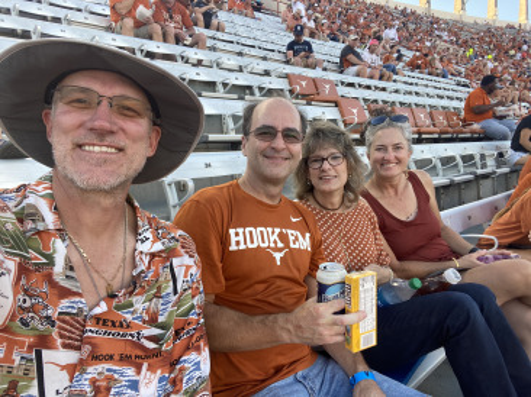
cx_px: 266
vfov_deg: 58.8
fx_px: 353
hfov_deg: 74.0
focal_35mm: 23
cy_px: 198
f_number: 2.2
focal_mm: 2.71
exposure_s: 1/122
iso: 32
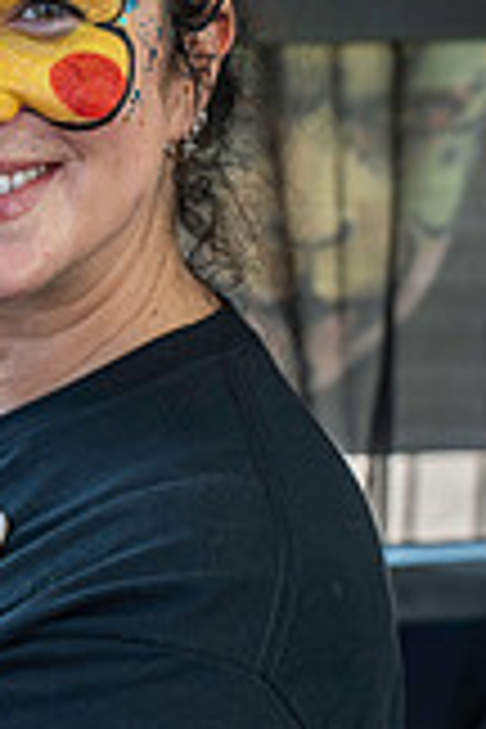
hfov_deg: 10.1
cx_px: -140
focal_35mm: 133
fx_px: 2693
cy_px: 292
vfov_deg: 15.4
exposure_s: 1/200
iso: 400
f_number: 4.5
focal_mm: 48
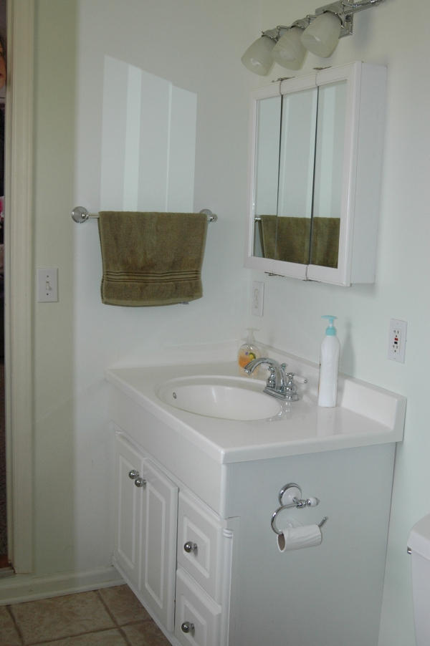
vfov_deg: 46.4
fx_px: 754
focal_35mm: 42
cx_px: 215
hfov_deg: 31.8
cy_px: 323
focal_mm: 28
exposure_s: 1/160
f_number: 4
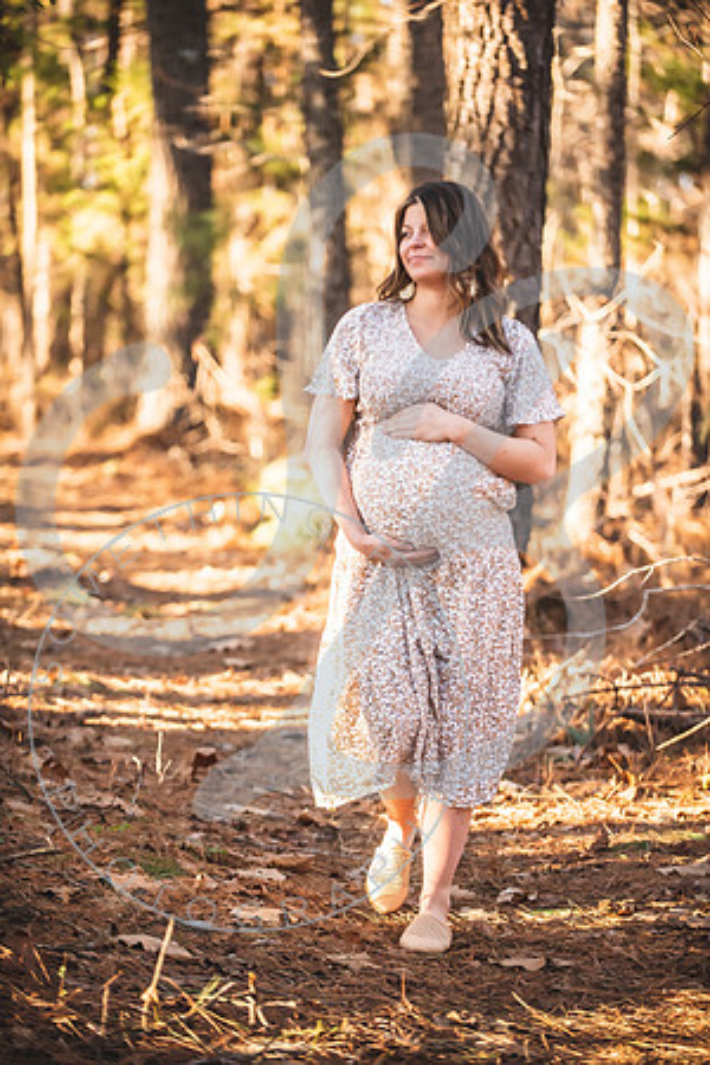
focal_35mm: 125
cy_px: 532
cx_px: 355
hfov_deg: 11.0
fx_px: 3698
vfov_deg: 16.4
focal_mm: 125
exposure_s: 1/400
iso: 1000
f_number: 2.8
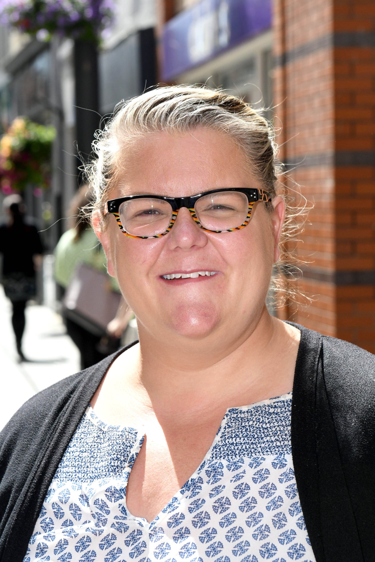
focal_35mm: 105
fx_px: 1641
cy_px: 281
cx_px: 188
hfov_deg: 13.0
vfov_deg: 19.5
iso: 1000
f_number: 6.3
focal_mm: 70
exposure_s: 1/1600
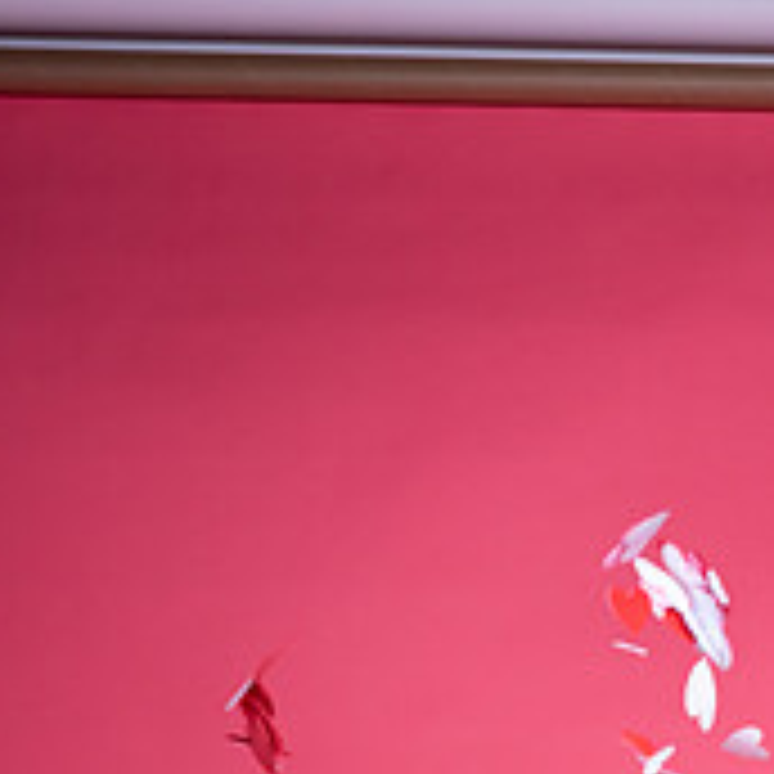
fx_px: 1973
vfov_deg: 20.3
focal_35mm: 78
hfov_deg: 21.8
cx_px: 648
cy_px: 1008
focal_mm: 35
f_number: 5.6
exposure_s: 1/400
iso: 250
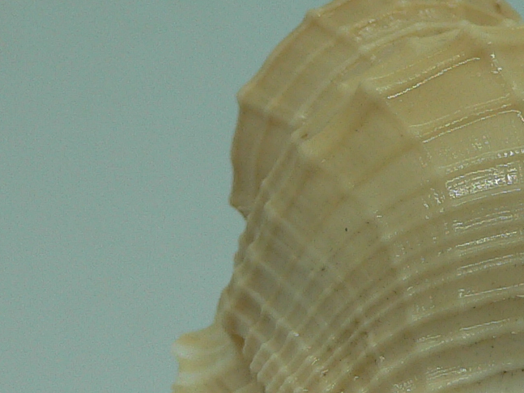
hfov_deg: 17.9
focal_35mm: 109
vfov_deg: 13.5
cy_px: 310
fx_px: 1651
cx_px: 419
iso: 80
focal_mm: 4.6
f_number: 2.8
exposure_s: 1/60
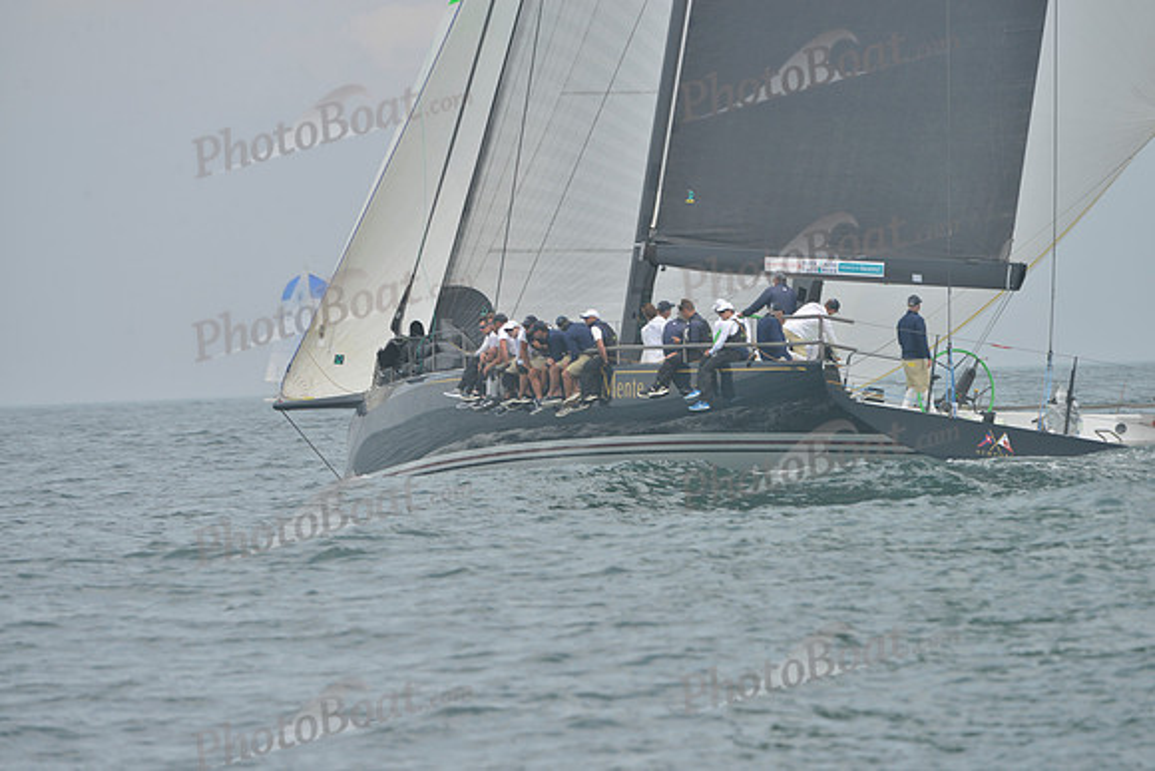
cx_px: 578
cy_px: 386
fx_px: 9948
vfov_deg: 4.4
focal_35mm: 310
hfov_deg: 6.6
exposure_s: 1/800
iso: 280
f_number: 8
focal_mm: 310
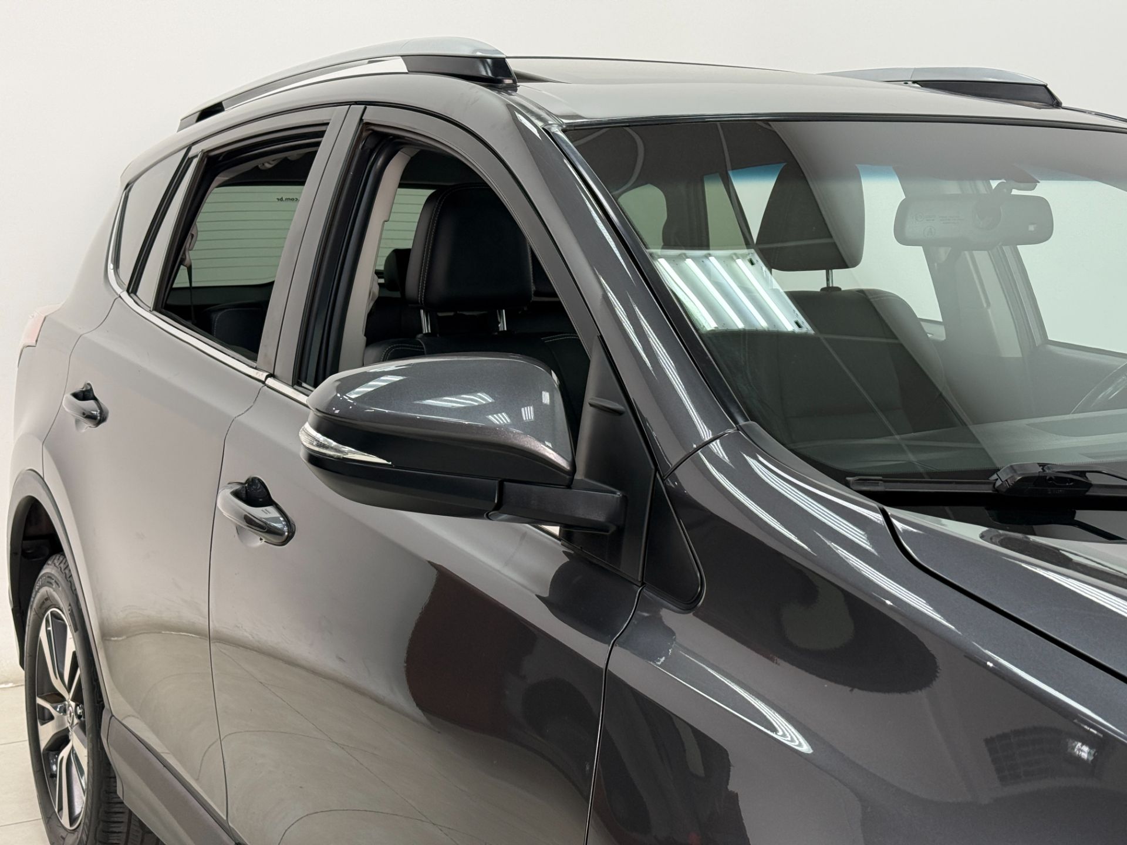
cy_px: 422
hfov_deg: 39.7
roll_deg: +0.1
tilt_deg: -7.6
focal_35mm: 48
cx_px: 564
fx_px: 1563
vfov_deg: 30.3
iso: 125
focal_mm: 6.76
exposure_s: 1/120
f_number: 1.78
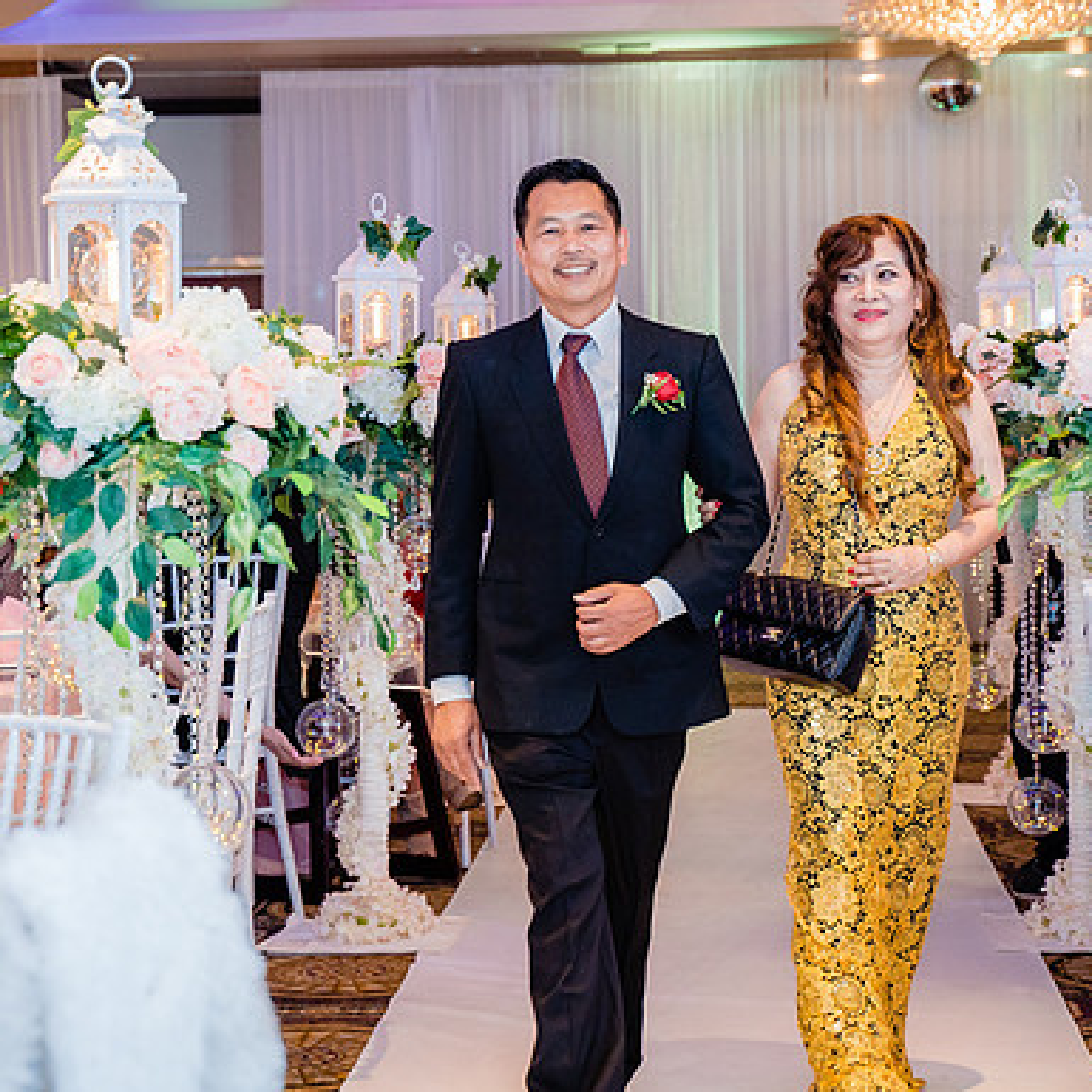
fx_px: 3212
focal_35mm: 90
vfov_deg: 19.3
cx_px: 539
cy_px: 463
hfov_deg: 19.3
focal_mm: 61
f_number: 3.5
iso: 1600
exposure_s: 1/160
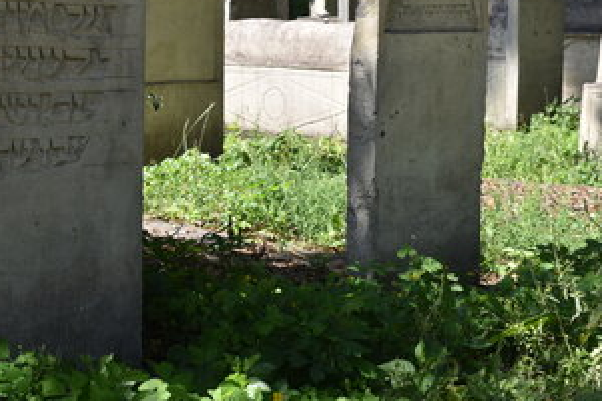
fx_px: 1338
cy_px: 141
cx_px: 249
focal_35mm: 80
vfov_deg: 17.0
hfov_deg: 25.3
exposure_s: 1/250
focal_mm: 40
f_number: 8
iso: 200
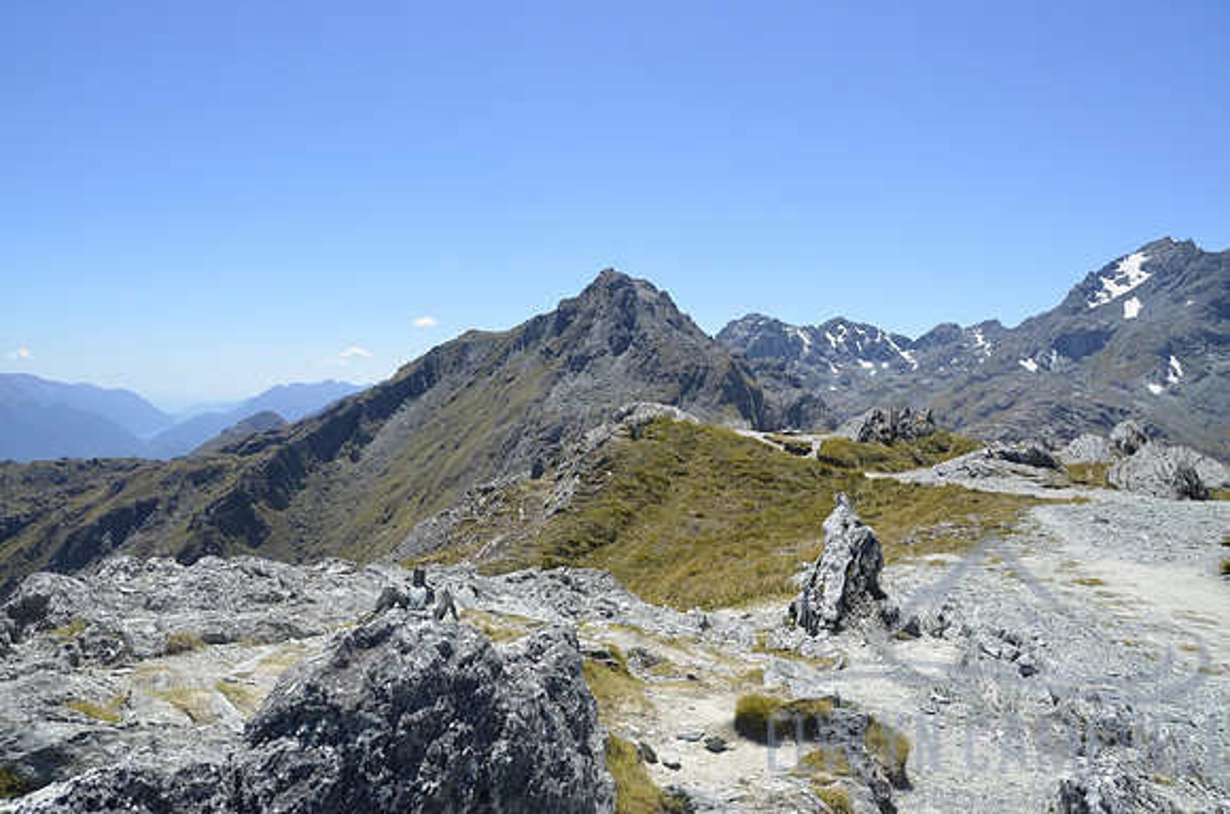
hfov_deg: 67.5
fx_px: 920
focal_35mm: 27
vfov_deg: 47.7
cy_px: 407
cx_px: 615
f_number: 8
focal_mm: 18
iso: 100
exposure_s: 1/250
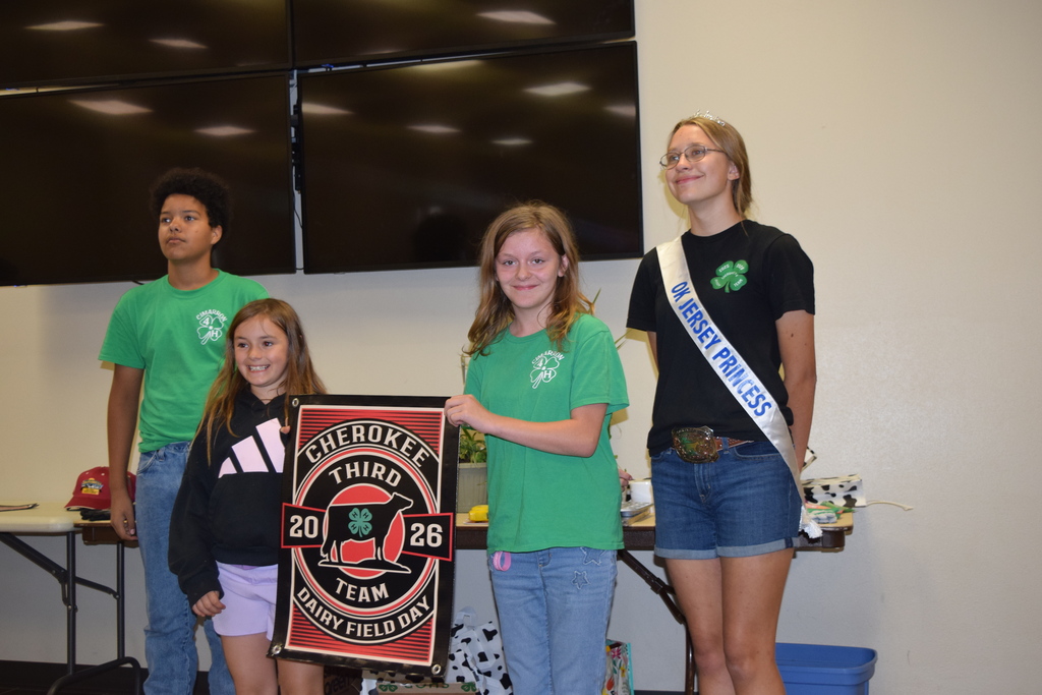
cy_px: 348
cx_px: 521
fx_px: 1259
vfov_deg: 30.9
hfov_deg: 45.0
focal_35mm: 44
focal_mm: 29
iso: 800
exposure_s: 1/100
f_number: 5
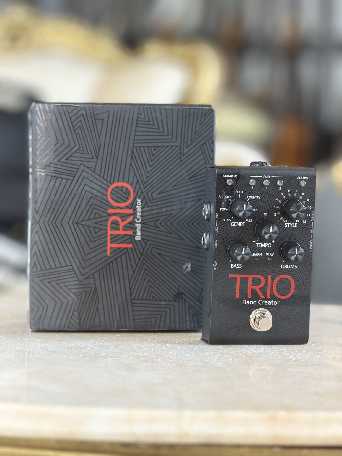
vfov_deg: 19.6
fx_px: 1317
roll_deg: -1.1
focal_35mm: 100
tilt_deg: -4.0
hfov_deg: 14.8
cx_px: 171
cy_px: 228
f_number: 2.8
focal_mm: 16.89
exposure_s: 1/102
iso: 500
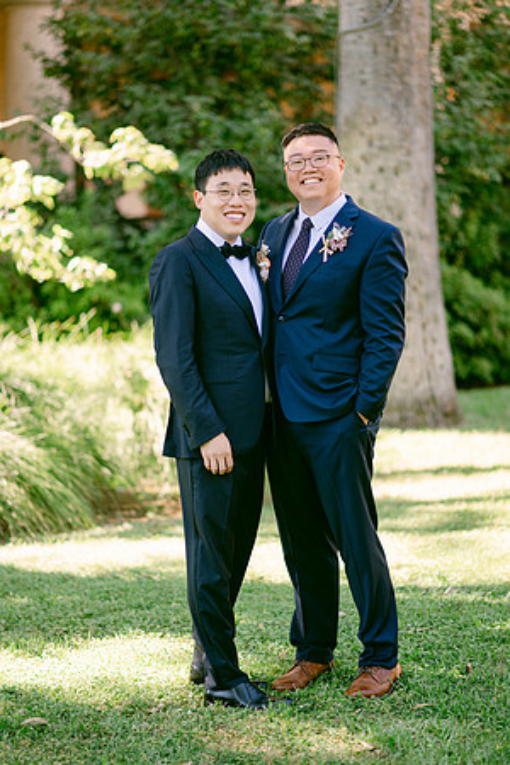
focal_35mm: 85
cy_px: 382
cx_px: 255
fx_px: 1806
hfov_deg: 16.1
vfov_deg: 23.9
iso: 80
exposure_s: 1/400
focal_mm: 85
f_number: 1.8
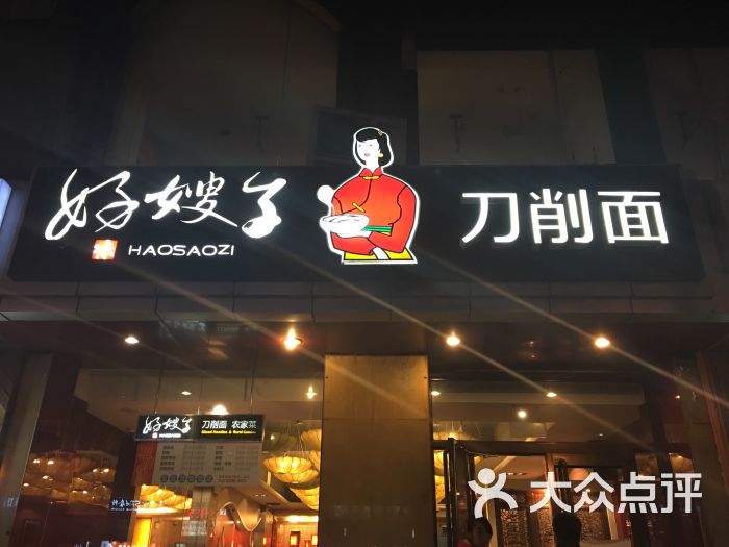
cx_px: 364
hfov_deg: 61.7
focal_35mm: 29
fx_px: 611
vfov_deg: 48.2
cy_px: 274
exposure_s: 1/17
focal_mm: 4.15
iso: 125
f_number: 2.2
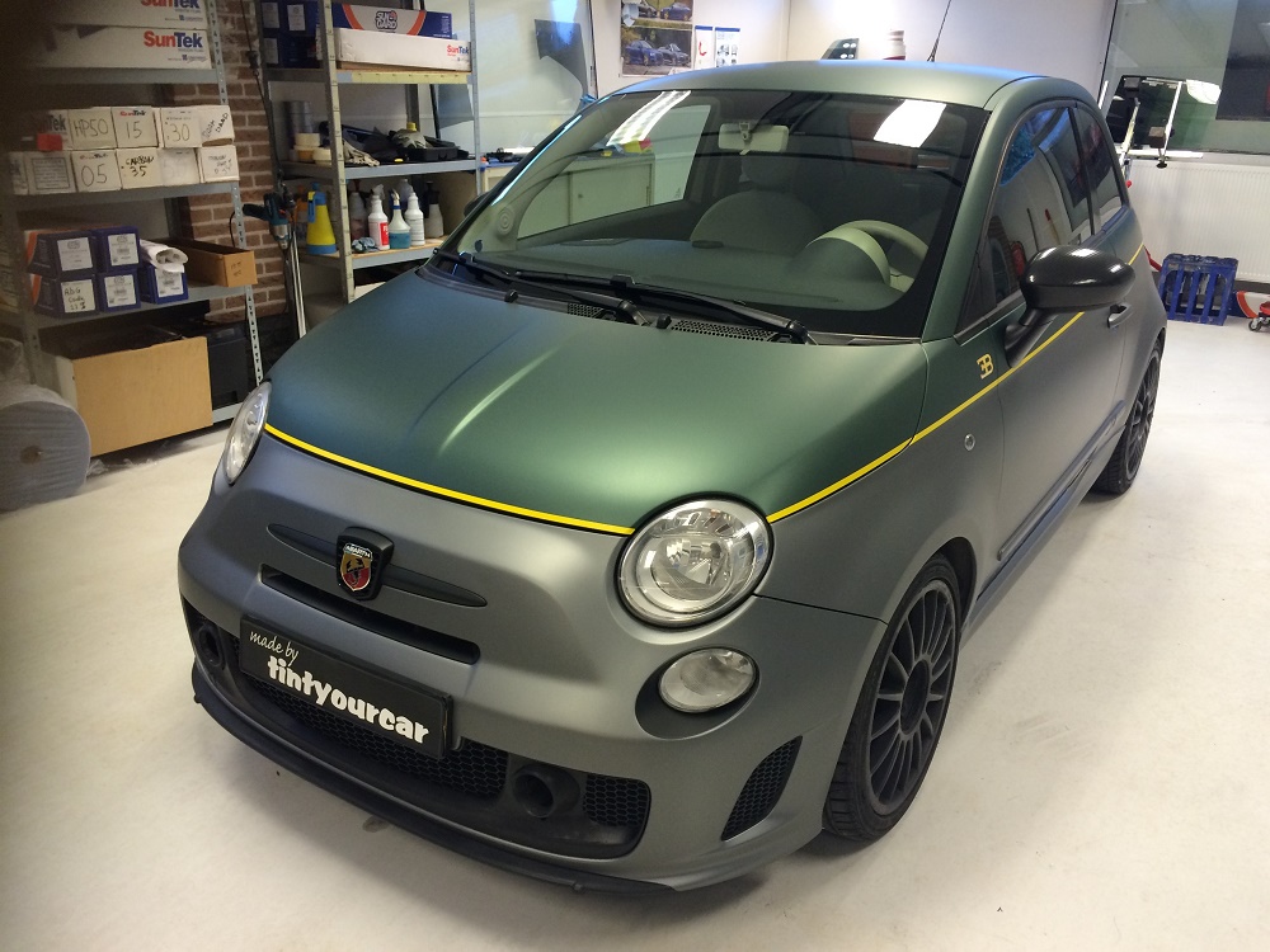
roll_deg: -0.7
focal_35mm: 29
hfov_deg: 61.7
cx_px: 635
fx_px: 1064
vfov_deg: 48.2
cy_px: 476
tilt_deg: -19.7
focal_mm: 4.15
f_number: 2.2
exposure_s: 1/33
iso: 80
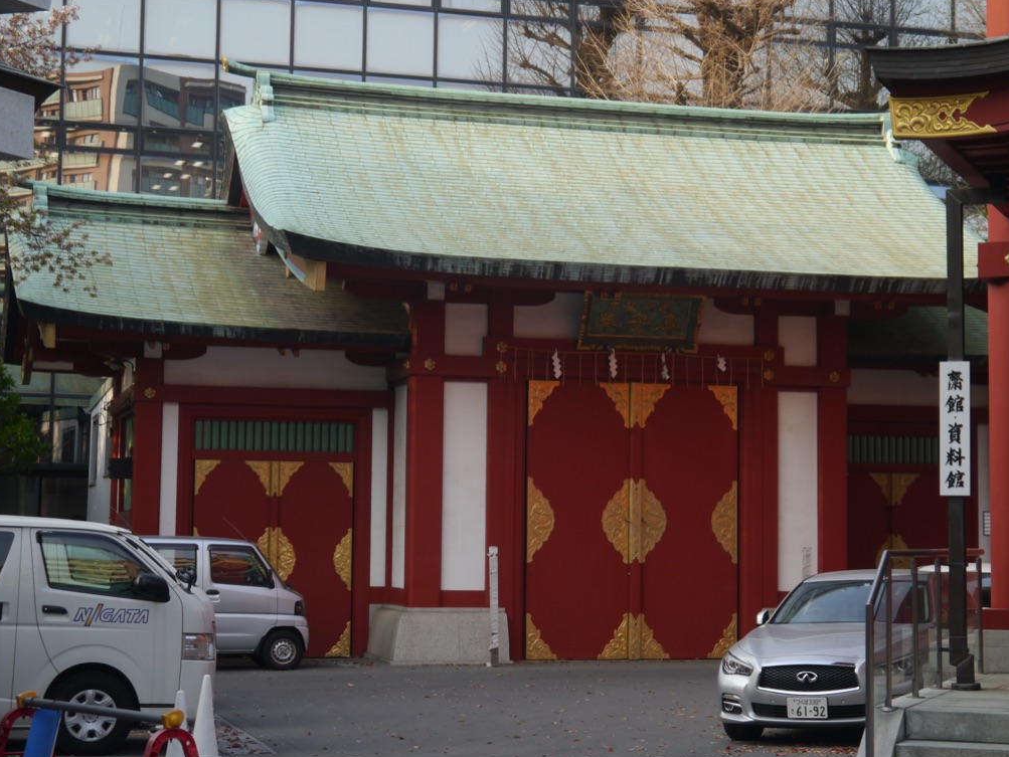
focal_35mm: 79
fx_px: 2304
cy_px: 321
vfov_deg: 18.7
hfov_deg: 24.7
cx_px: 575
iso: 160
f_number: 5.6
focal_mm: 33
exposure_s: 1/125
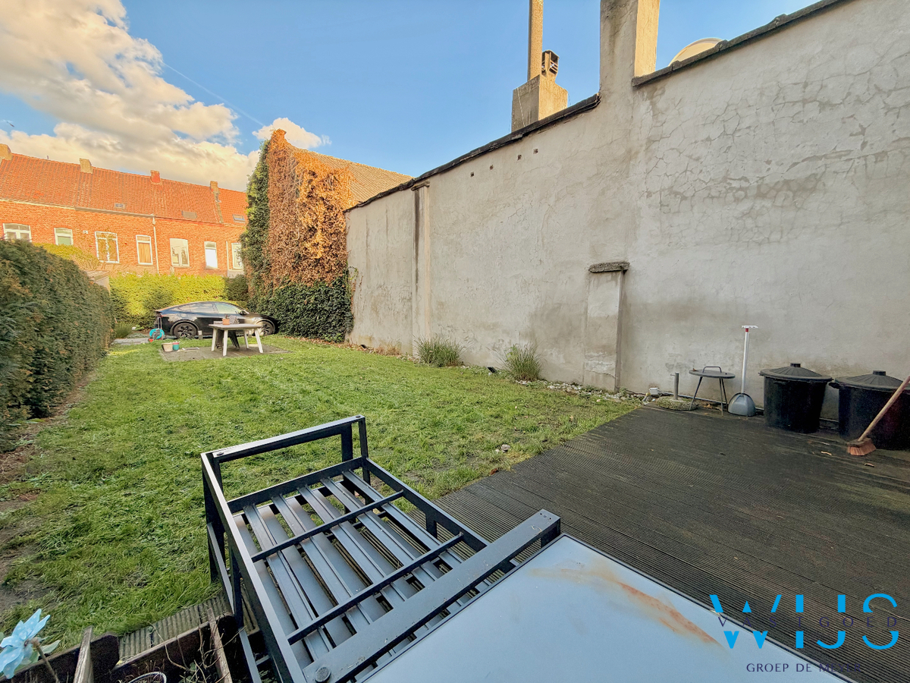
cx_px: 455
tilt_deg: -5.9
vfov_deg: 85.7
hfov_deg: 102.1
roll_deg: -0.2
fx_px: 368
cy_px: 342
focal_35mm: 14
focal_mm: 2.22
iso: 64
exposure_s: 1/176
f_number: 2.2
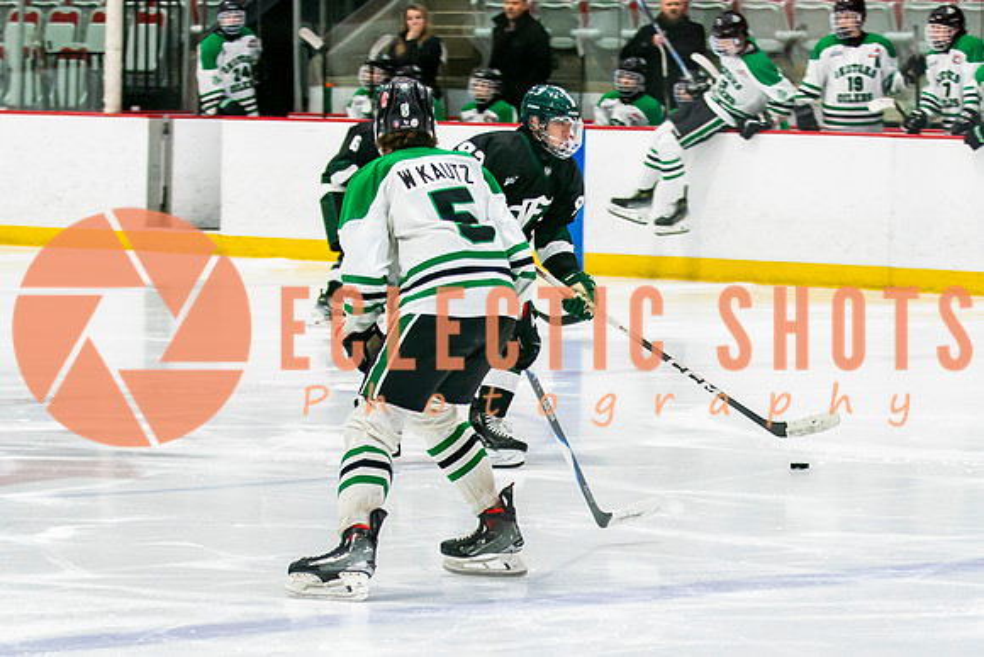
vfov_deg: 6.2
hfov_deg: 9.3
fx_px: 6032
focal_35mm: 221
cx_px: 576
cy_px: 415
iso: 640
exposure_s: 1/640
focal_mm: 85
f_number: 3.2
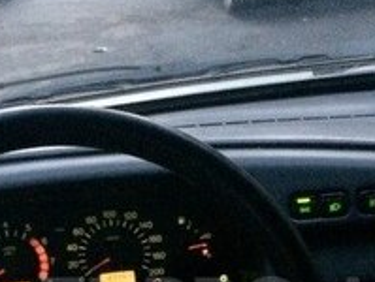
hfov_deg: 20.4
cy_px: 306
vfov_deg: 15.1
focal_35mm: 96
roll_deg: +4.8
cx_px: 234
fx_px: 1042
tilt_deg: -21.4
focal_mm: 4.15
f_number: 2.2
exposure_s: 1/17
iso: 500
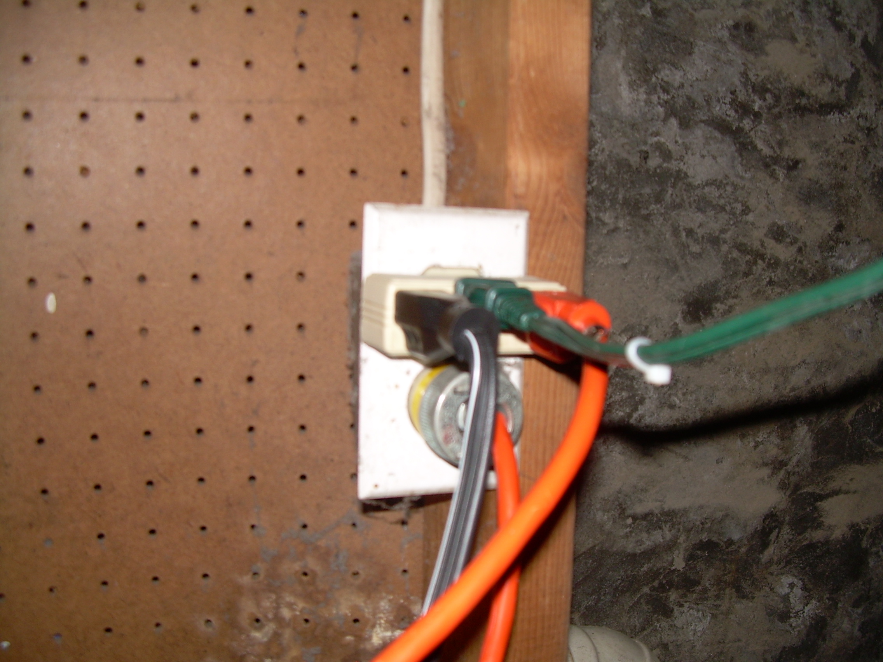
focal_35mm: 38
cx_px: 442
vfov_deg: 37.7
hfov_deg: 49.0
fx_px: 969
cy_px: 331
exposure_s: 1/60
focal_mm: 6.3
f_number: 2.8
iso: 50
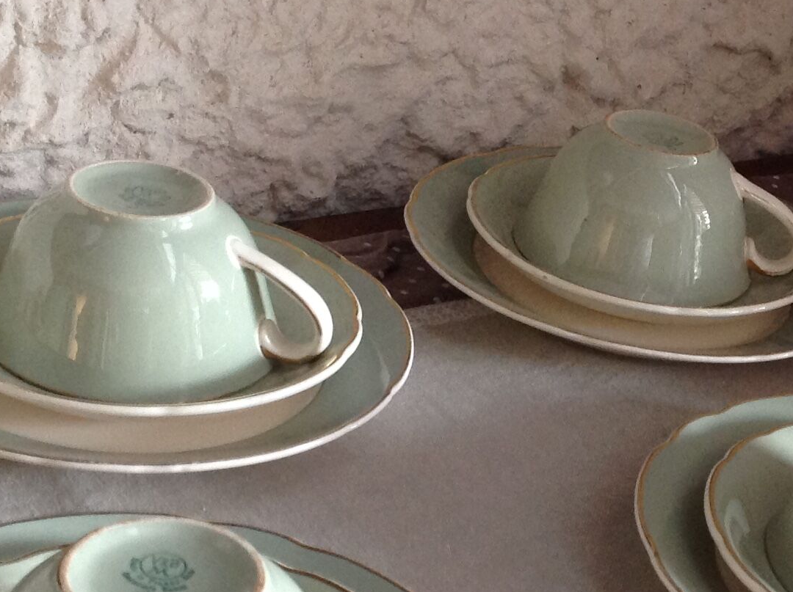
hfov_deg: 23.1
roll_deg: -10.2
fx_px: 1922
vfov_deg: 17.4
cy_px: 467
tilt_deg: -30.4
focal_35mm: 84
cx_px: 571
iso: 160
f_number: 2.4
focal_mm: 4.28
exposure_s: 1/15
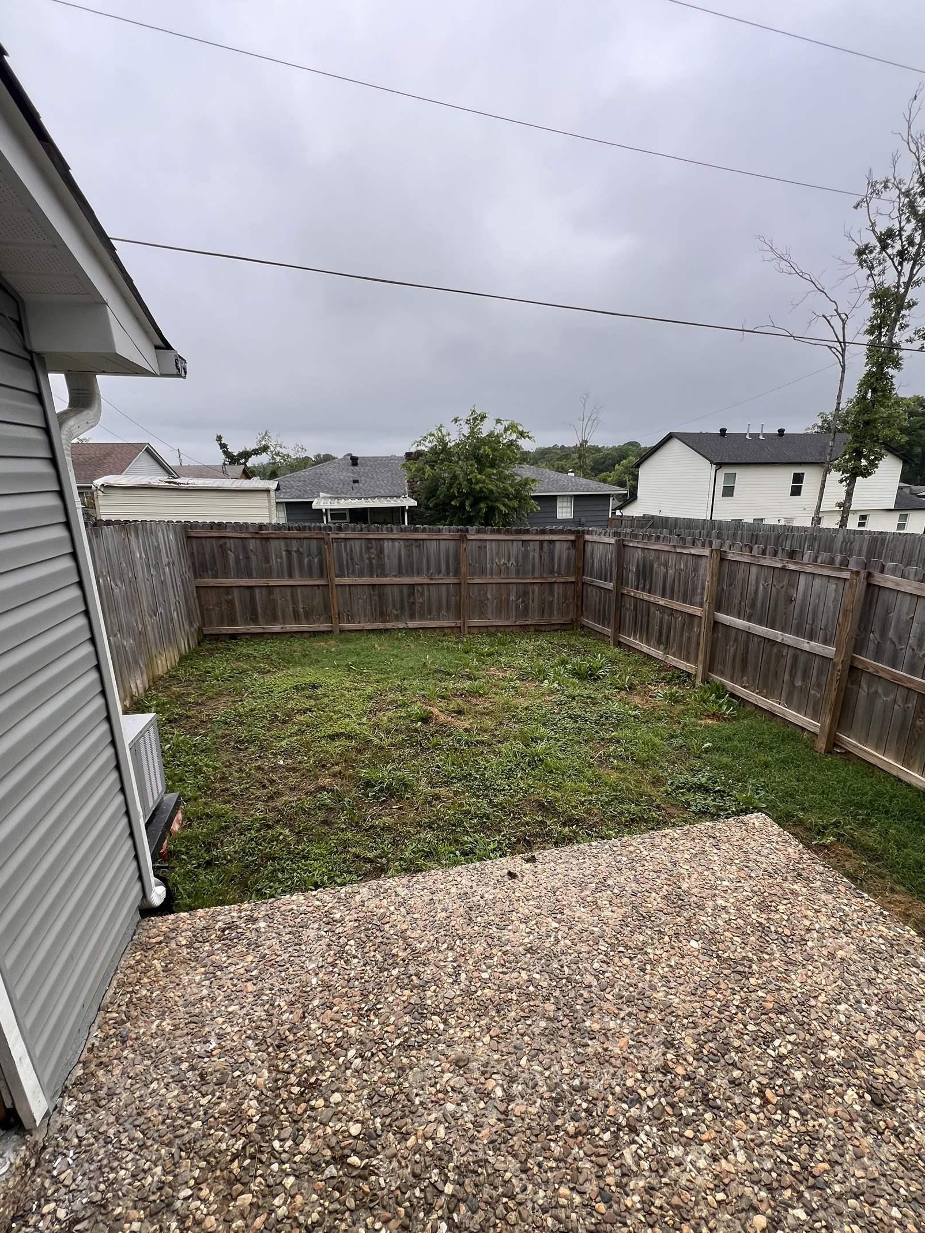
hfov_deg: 85.7
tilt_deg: -14.0
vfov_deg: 102.0
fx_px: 499
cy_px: 636
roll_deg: +2.2
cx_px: 474
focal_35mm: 14
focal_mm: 1.57
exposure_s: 1/341
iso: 32
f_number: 1.8
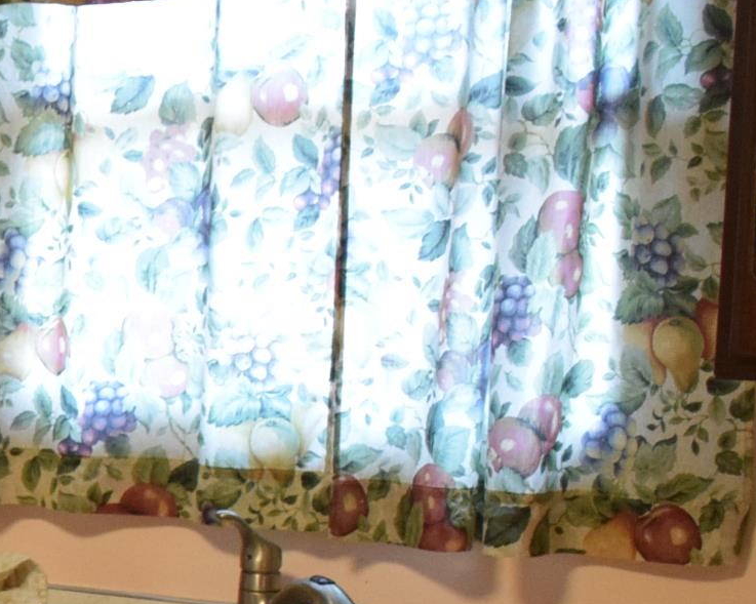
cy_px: 540
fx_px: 2304
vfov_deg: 14.8
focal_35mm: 103
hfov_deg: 15.9
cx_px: -588
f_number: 3.5
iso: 2500
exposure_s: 1/60
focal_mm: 18
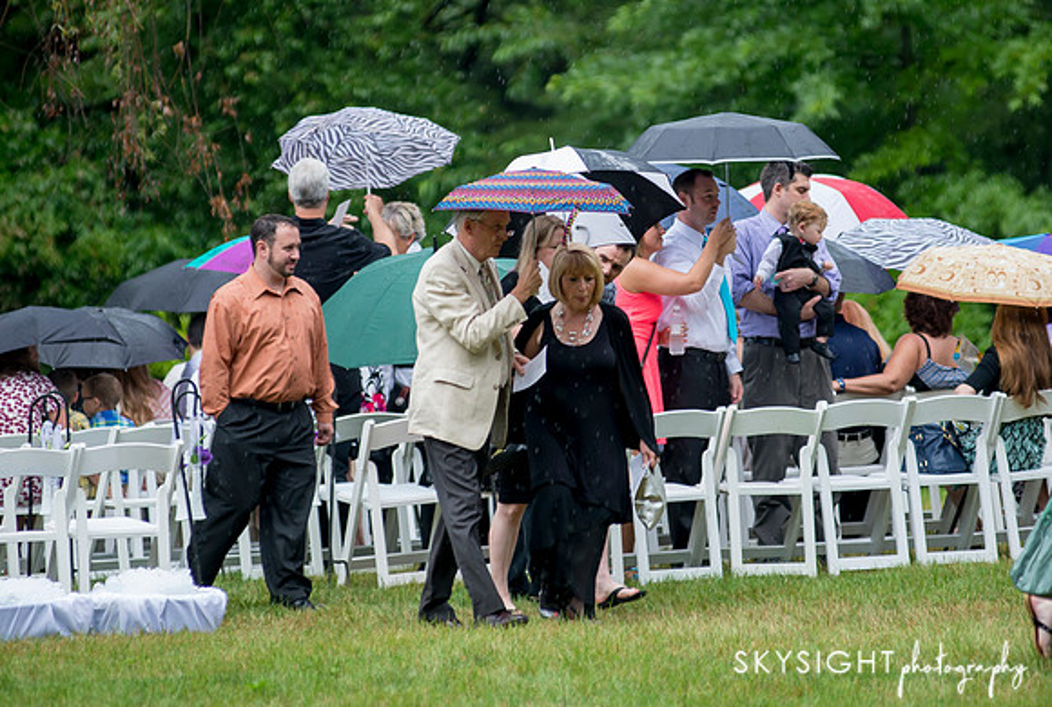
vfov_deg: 4.8
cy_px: 265
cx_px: 571
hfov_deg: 7.2
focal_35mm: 285
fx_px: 8360
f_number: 2.8
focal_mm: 200
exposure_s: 1/500
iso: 500
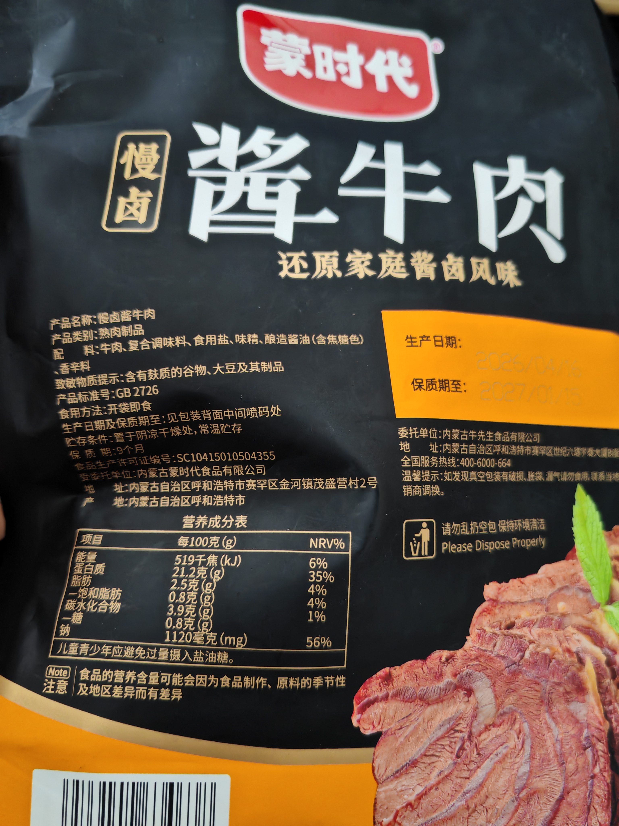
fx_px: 644
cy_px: 413
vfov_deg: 65.3
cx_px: 310
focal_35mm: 27
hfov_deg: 51.4
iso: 1000
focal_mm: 5.52
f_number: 1.95
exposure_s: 1/33
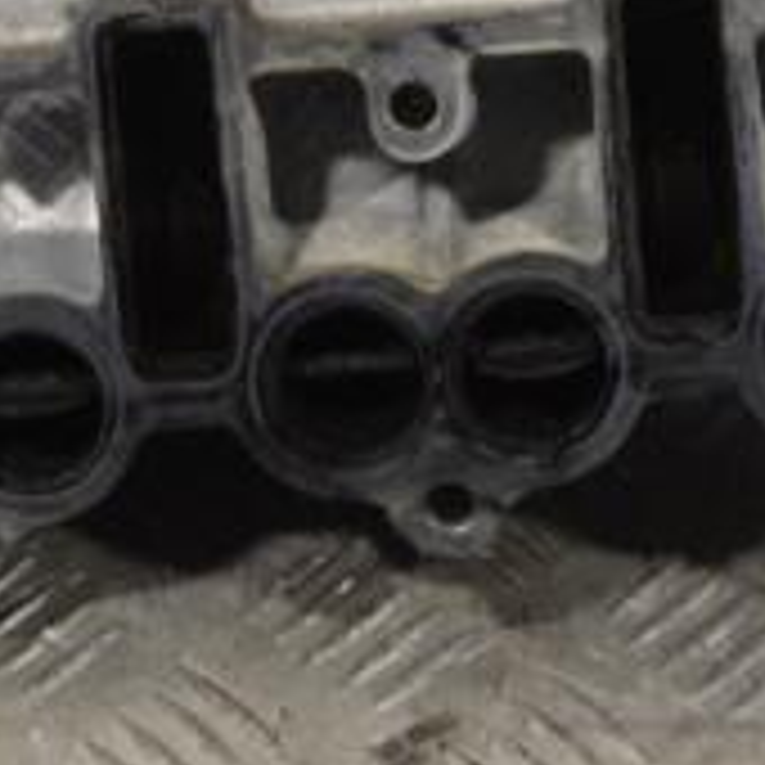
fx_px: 4050
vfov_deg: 10.7
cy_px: 22
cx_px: 468
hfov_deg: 10.8
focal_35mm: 162
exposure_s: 1/30
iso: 110
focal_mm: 36
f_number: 5
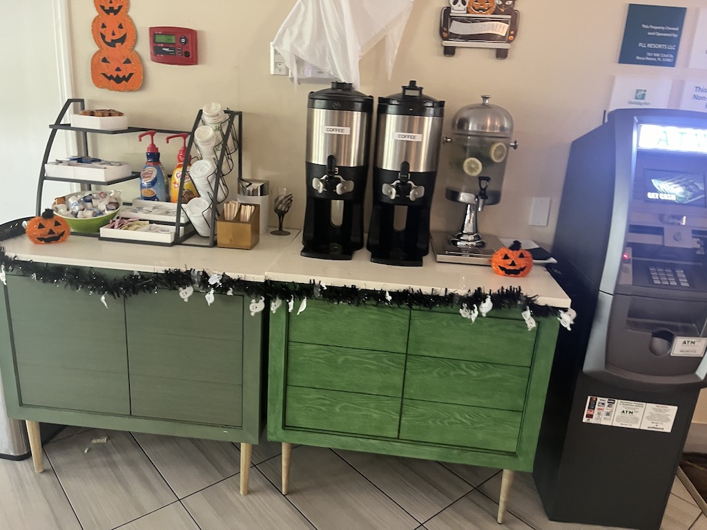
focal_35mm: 26
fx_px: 531
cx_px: 354
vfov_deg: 53.1
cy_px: 265
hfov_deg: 67.3
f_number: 1.6
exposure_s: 1/60
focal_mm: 5.1
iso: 320
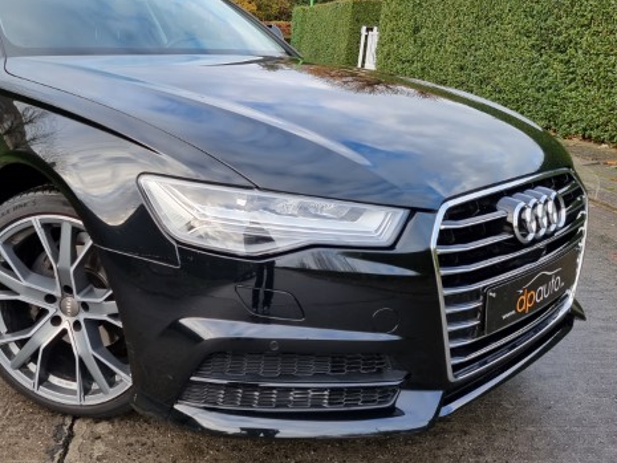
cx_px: 211
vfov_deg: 43.0
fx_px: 588
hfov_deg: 54.3
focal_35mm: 33
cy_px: 224
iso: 50
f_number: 1.8
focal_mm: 6.7
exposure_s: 1/100
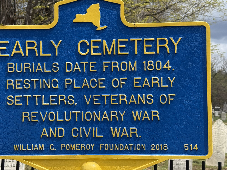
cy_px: 91
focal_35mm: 61
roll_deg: -1.4
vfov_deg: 24.0
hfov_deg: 31.6
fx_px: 400
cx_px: 90
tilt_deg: +2.8
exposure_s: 1/4329
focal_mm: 6.76
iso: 100
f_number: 1.78
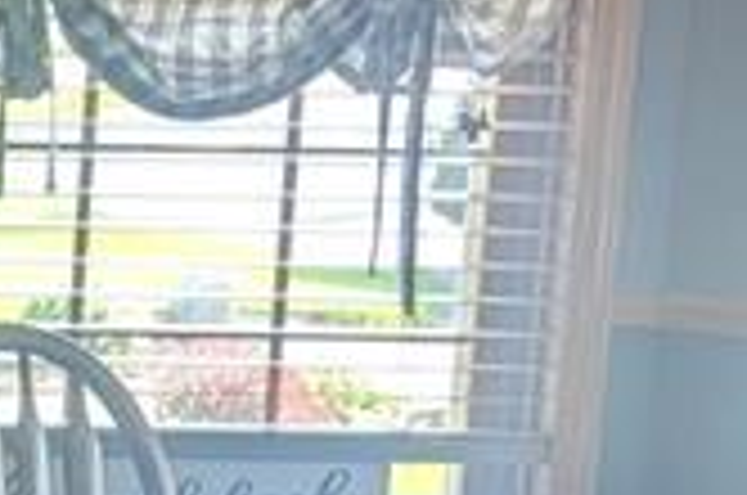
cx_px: -693
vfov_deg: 8.8
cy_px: 608
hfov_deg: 12.0
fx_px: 3189
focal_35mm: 154
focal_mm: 6.9
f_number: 1.68
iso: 28
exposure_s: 1/60
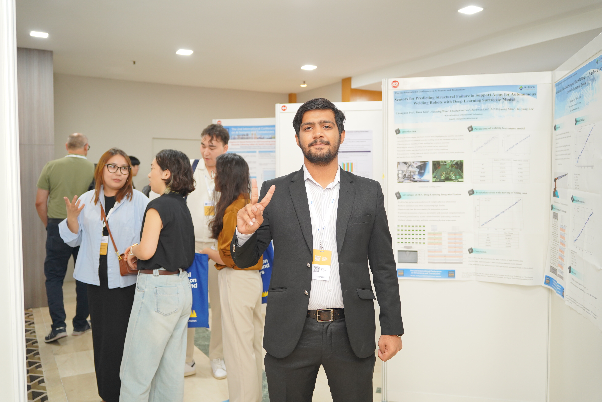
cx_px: 301
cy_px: 201
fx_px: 525
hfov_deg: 59.7
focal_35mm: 31
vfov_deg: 41.8
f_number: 2.8
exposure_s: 1/125
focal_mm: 31.4
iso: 1250
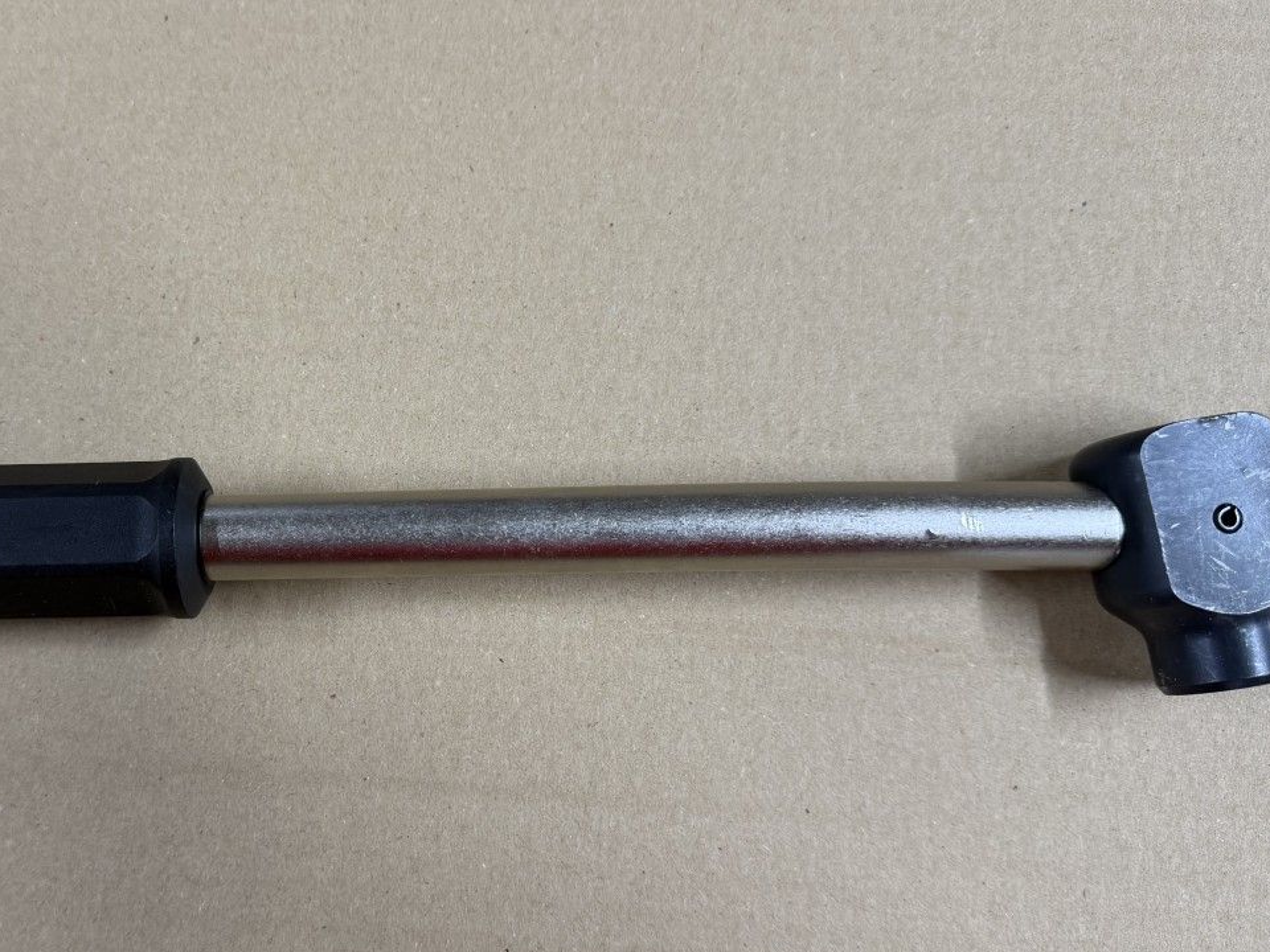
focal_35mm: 36
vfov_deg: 39.6
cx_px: 433
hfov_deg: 50.5
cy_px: 513
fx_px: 1321
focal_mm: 6.76
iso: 125
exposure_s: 1/50
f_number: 1.78
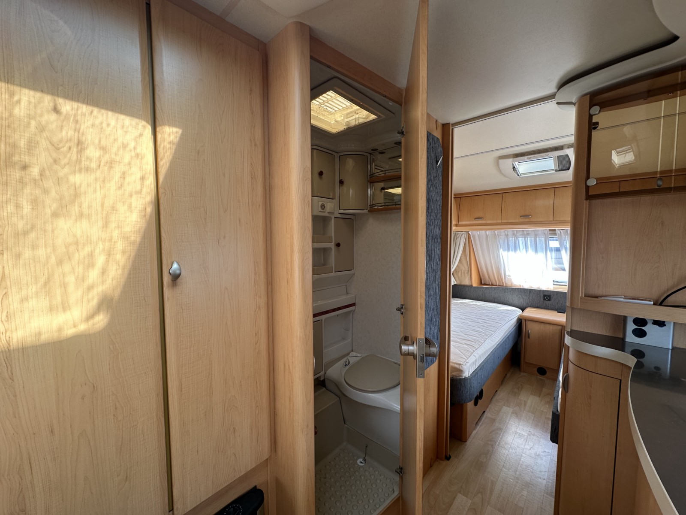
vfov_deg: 85.7
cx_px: 343
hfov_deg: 102.1
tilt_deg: -2.4
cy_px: 258
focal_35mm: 14
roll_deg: -0.5
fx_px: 277
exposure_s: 1/99
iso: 64
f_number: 2.2
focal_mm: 2.22
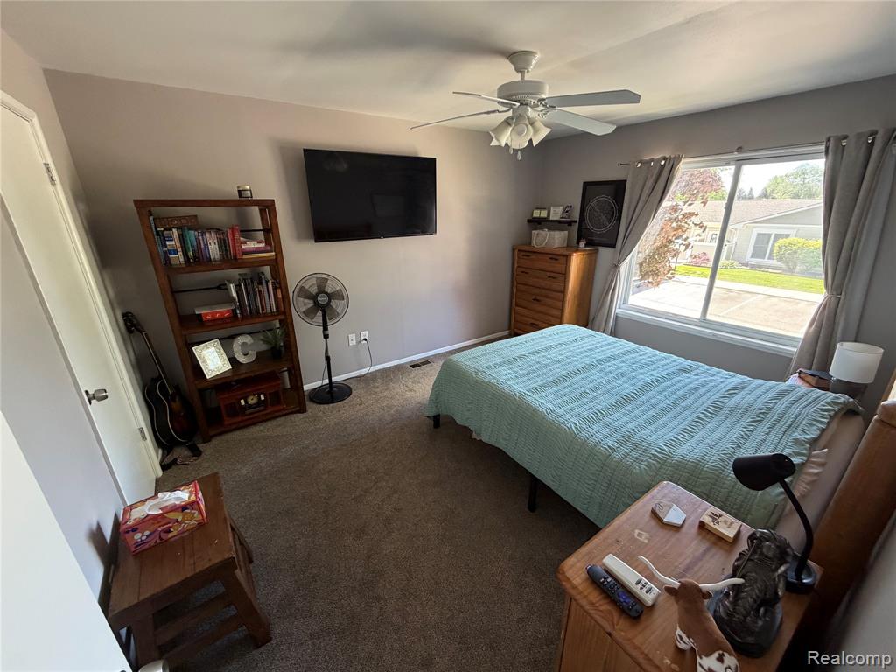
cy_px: 336
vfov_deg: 85.7
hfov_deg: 102.1
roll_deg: +0.7
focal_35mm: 14
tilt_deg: -20.3
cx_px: 448
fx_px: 362
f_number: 2.2
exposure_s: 1/104
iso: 320
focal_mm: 2.22
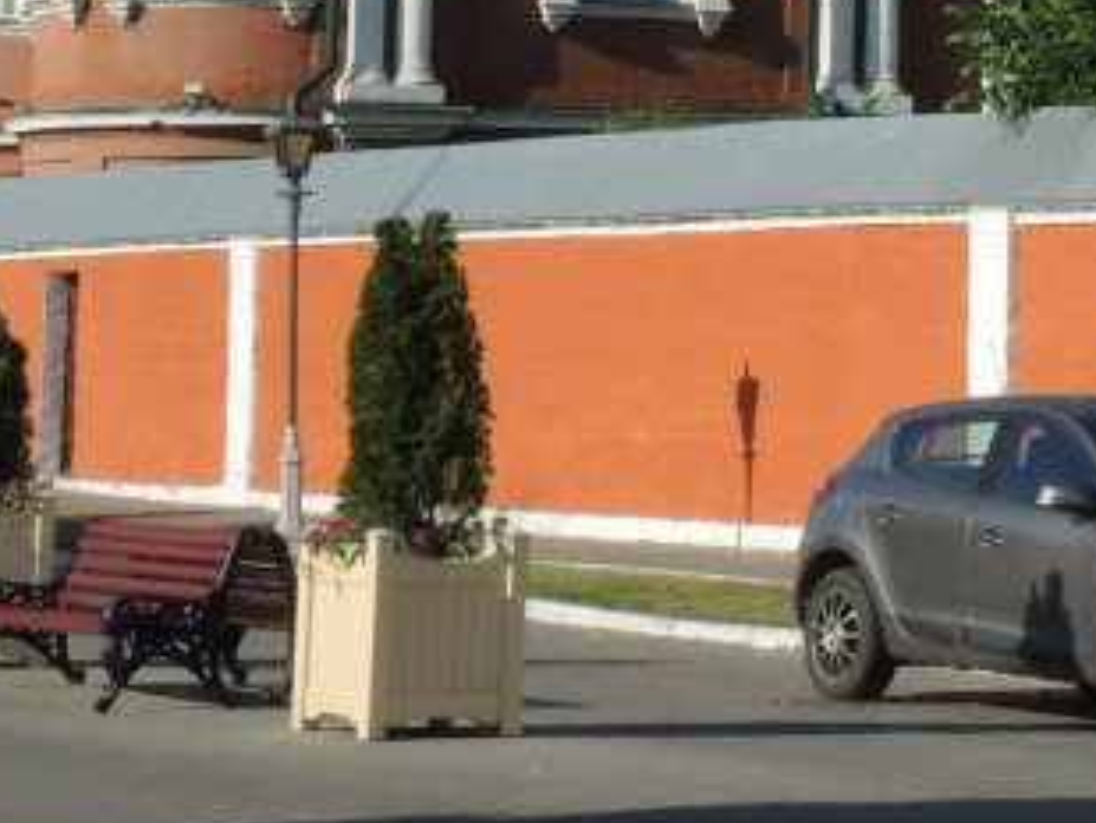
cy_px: -798
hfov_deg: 11.4
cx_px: 1135
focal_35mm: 172
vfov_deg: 8.2
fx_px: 5448
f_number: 8
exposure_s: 1/500
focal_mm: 8.2
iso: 200
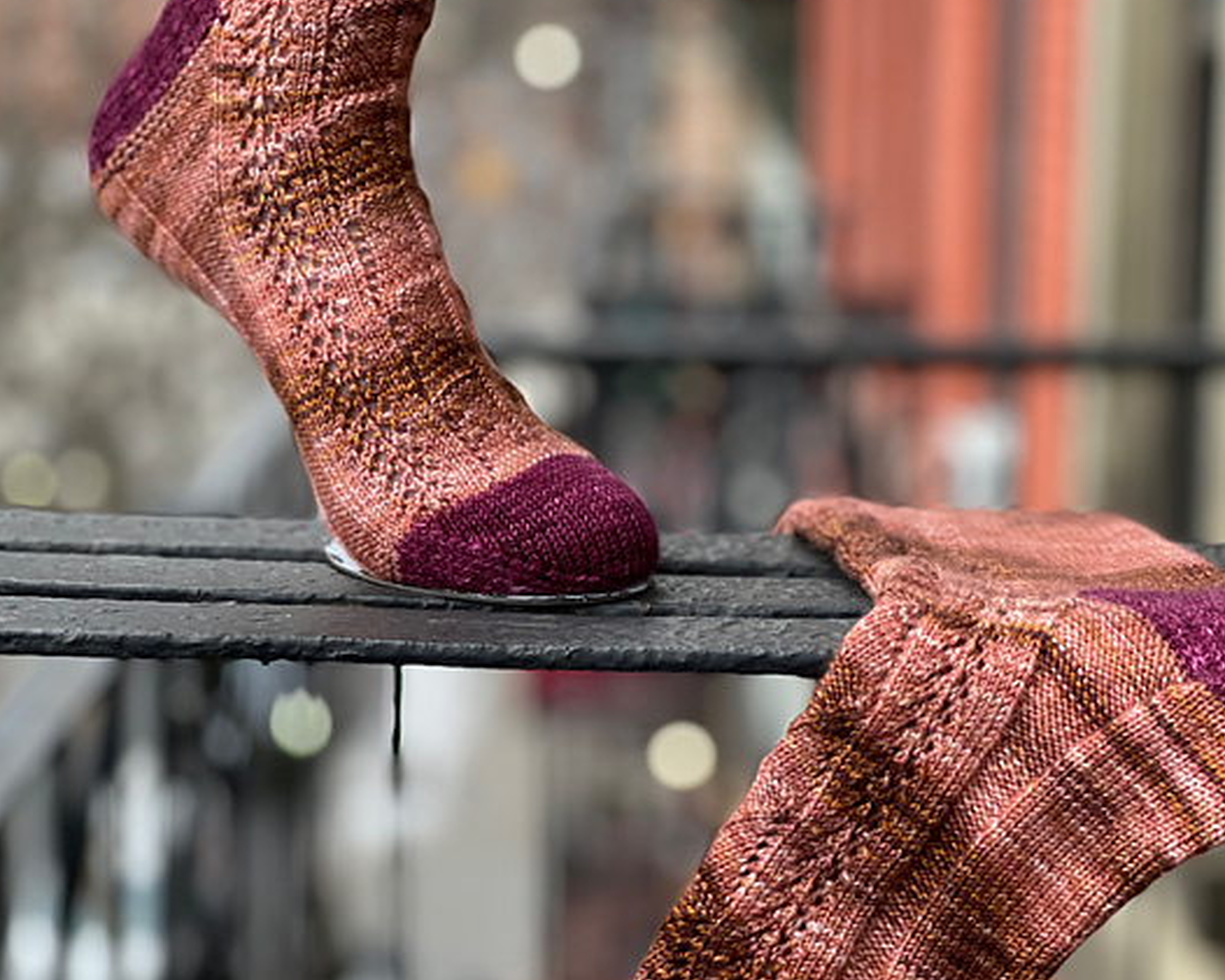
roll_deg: -0.5
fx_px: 2756
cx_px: 666
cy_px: 449
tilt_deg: -9.3
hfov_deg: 25.1
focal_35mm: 76
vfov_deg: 20.2
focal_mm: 7.5
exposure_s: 1/99
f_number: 2.2
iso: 250
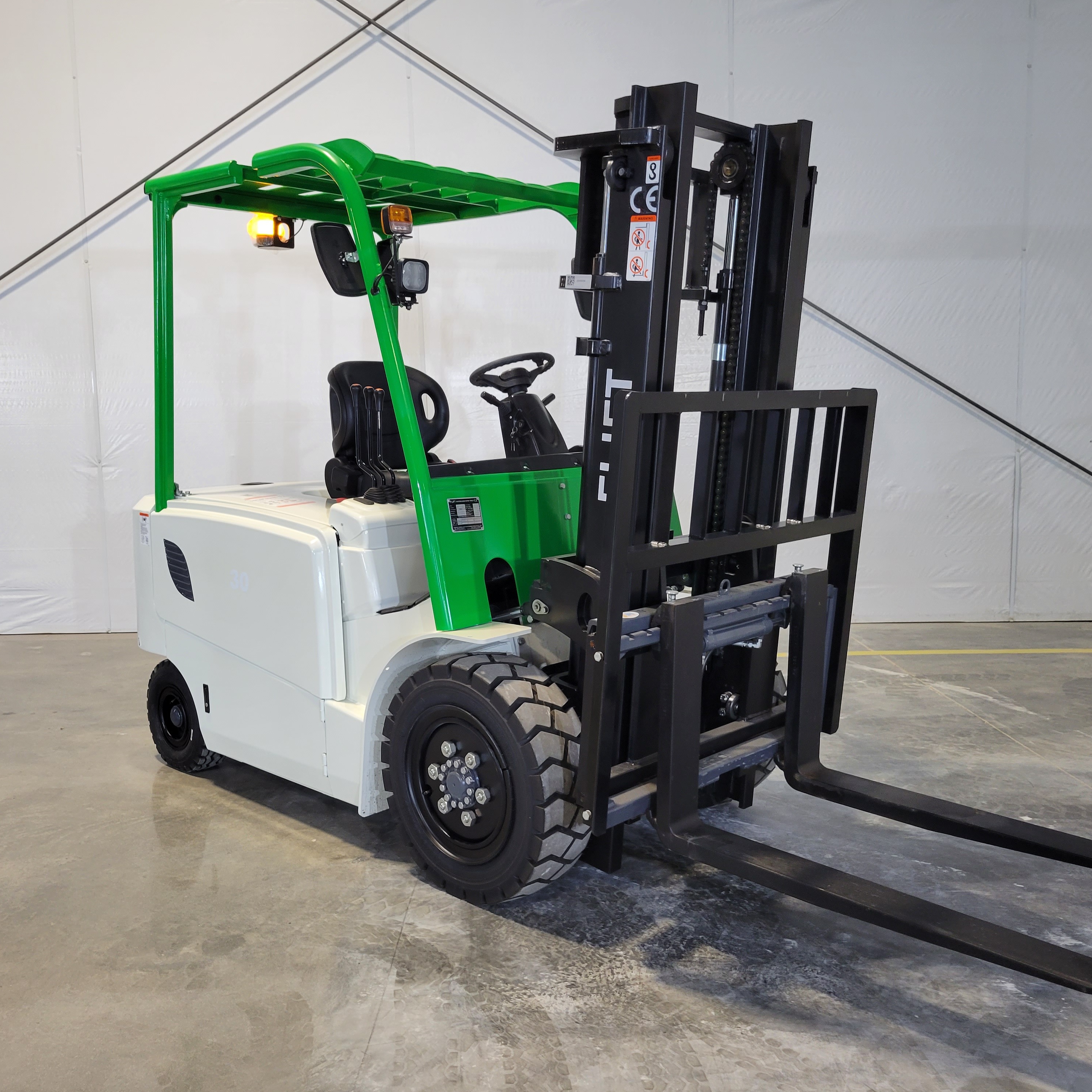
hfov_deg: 52.5
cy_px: 550
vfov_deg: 52.5
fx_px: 1106
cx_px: 523
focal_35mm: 31
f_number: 1.8
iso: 160
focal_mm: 5.4
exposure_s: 1/60
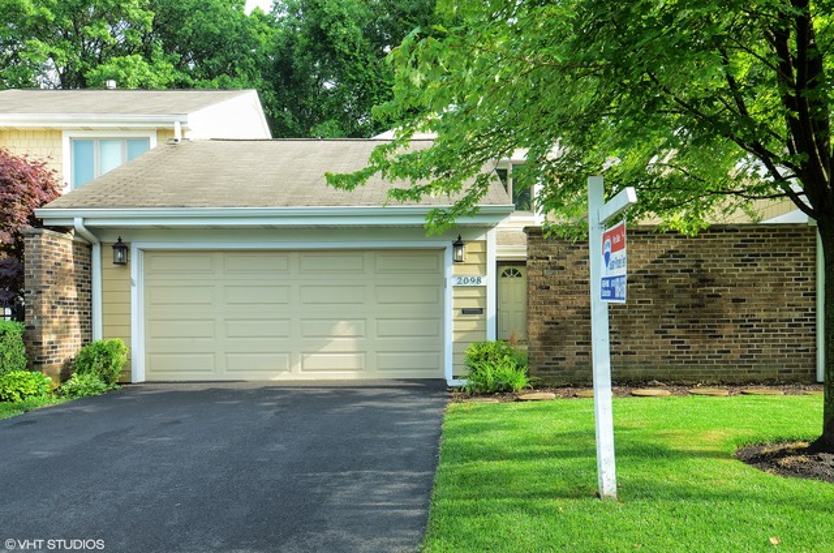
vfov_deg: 43.4
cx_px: 417
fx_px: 694
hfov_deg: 62.0
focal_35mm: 30
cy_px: 276
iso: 200
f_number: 16
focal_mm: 20
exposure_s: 1/25
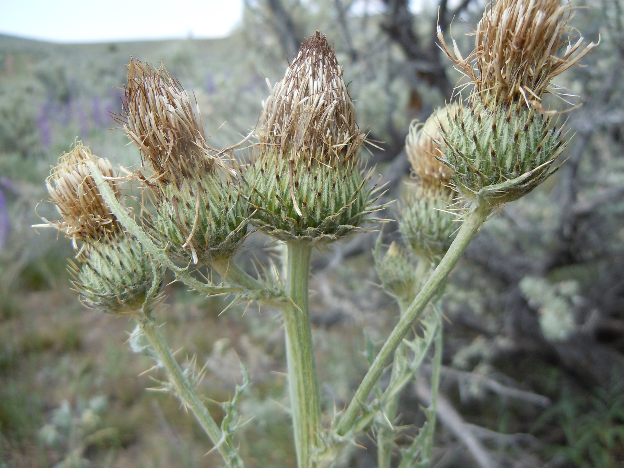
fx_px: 541
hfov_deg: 60.0
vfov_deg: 46.8
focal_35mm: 30
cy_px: 234
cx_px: 312
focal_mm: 5.4
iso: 100
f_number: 3.5
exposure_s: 1/320
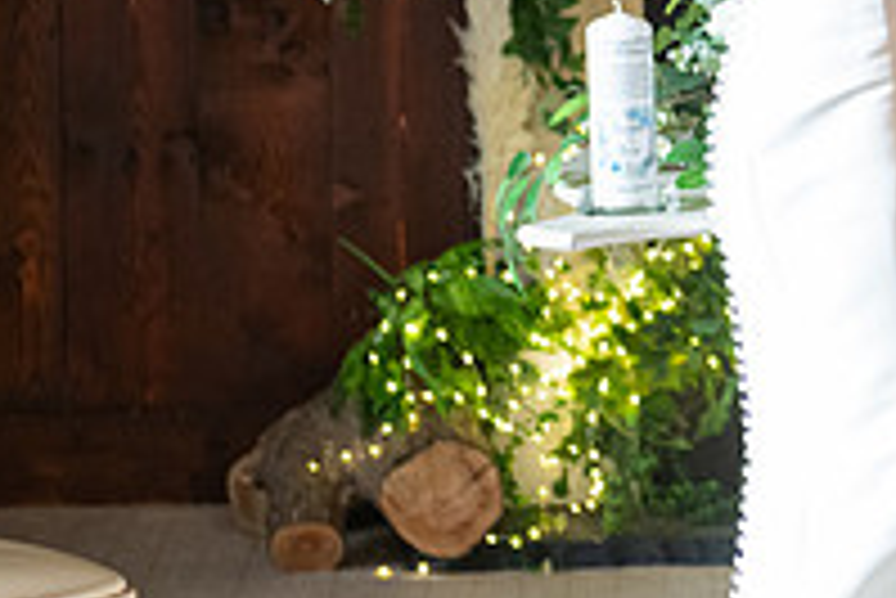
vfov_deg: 6.7
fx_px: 5081
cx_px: 1207
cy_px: -205
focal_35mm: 204
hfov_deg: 9.9
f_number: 3.5
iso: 1000
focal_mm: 70
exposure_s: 1/160
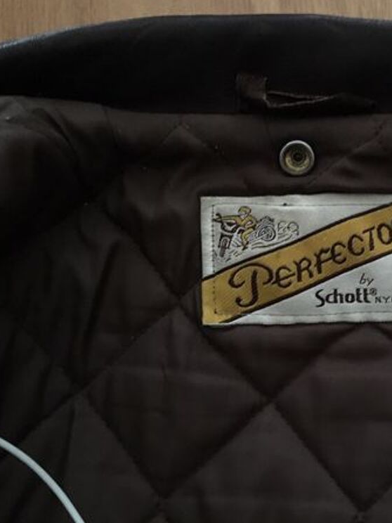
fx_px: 589
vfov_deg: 47.9
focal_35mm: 39
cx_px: 322
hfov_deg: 35.4
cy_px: 262
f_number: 2.2
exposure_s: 1/17
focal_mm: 4.15
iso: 250
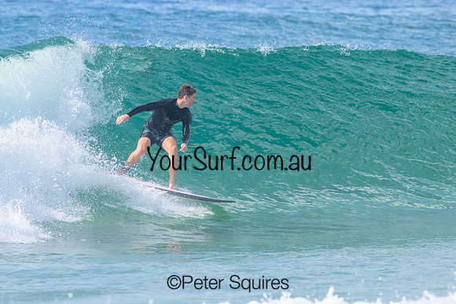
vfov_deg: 1.8
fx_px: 9693
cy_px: 125
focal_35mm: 765
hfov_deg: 2.7
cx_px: 216
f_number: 11
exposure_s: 1/2000
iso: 1250
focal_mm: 620
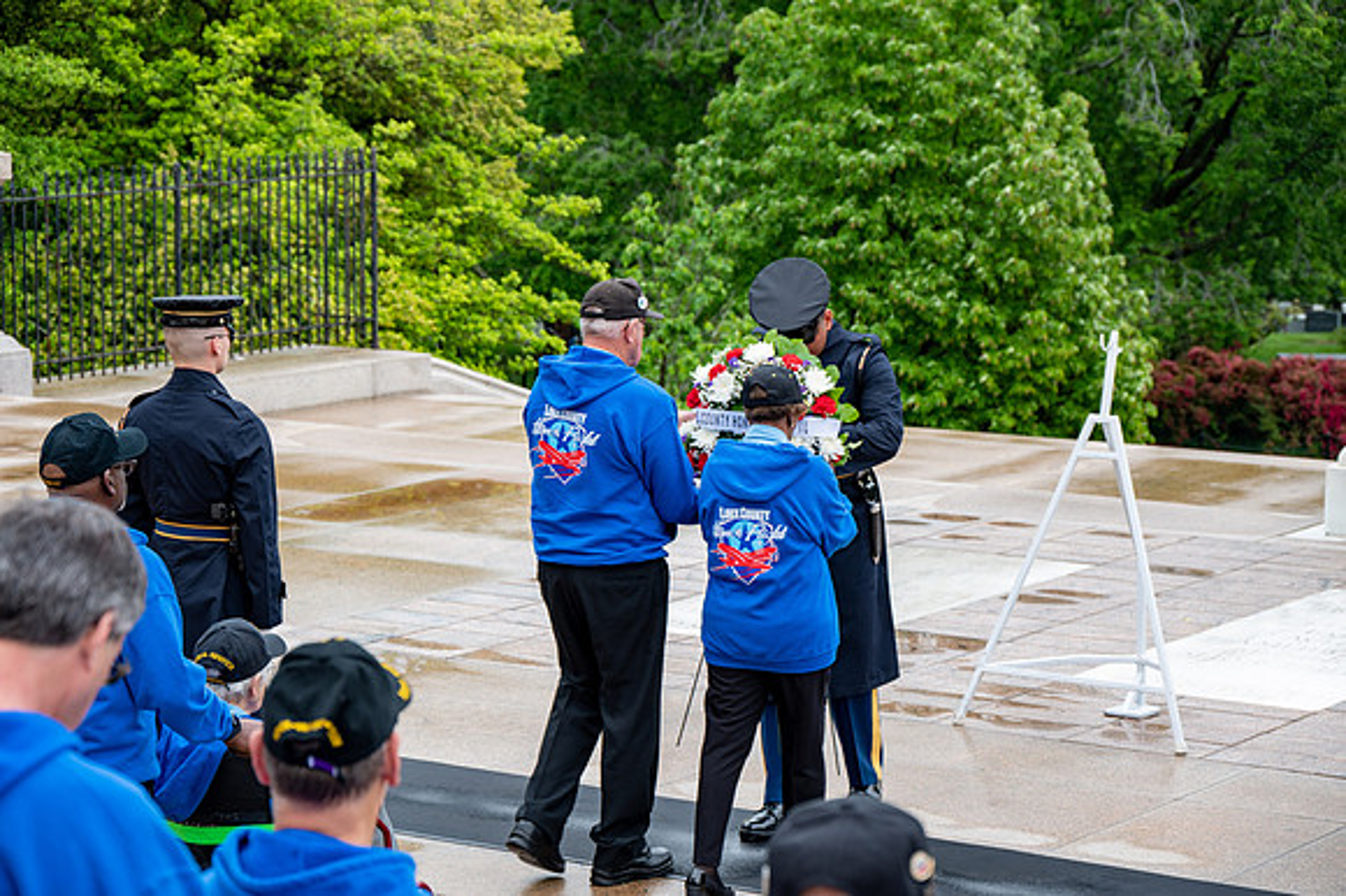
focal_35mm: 97
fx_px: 3625
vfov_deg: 14.1
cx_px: 673
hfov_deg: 21.0
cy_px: 448
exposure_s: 1/100
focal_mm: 97
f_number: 6.3
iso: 180
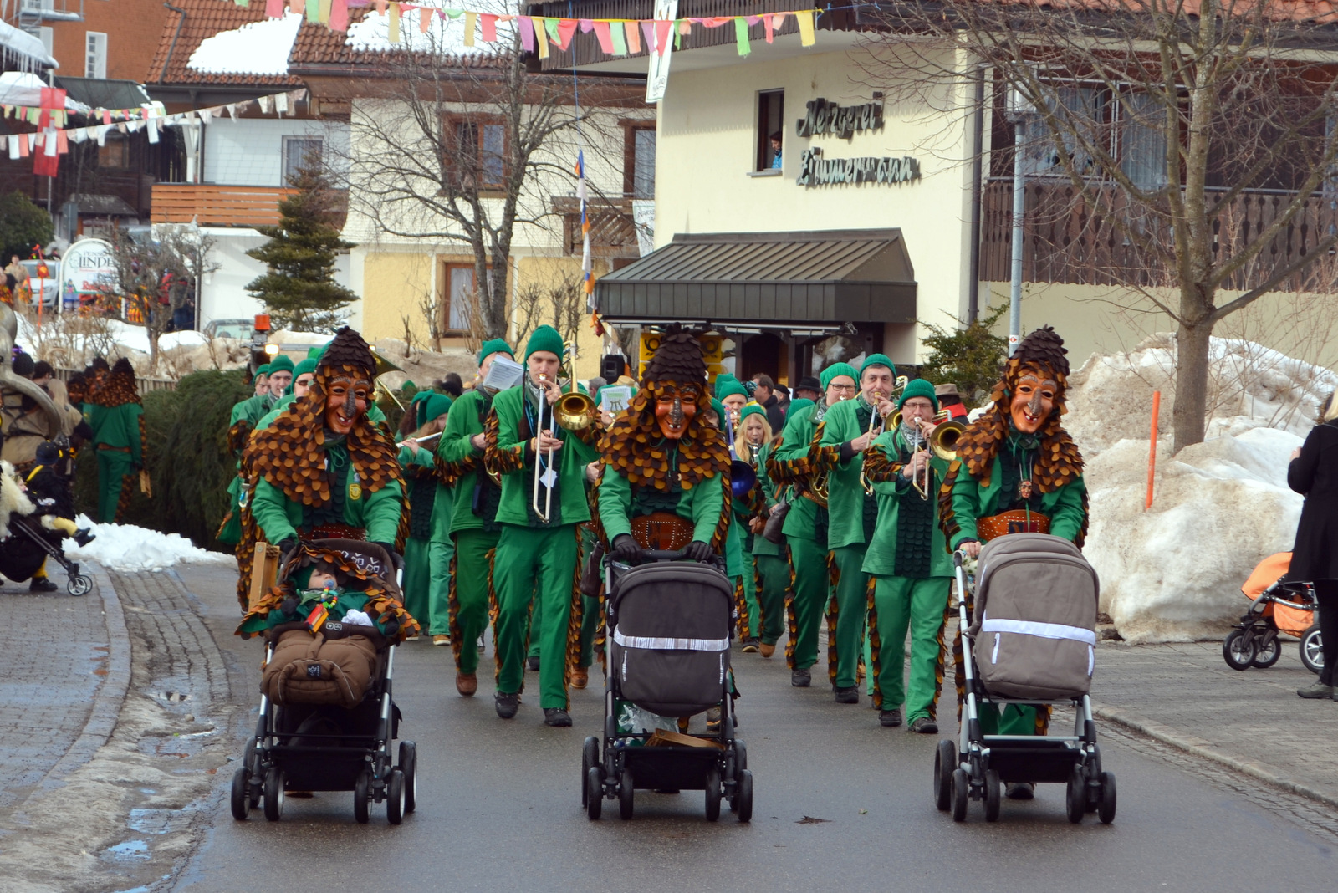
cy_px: 446
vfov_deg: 16.6
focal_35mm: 82
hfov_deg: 24.6
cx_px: 669
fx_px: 3067
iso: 100
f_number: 7.1
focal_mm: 55
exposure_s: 1/200
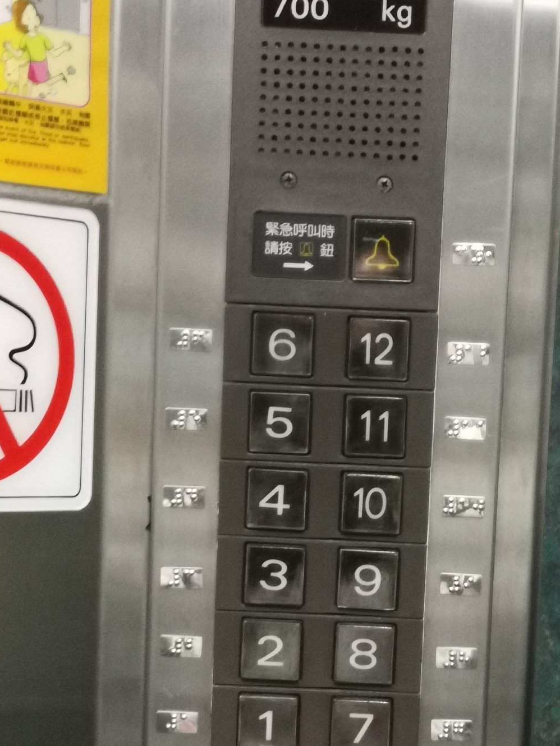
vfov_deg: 24.4
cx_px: 348
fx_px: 1703
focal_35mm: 79
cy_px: 574
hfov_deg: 18.6
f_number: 1.8
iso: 1250
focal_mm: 5.58
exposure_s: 1/24
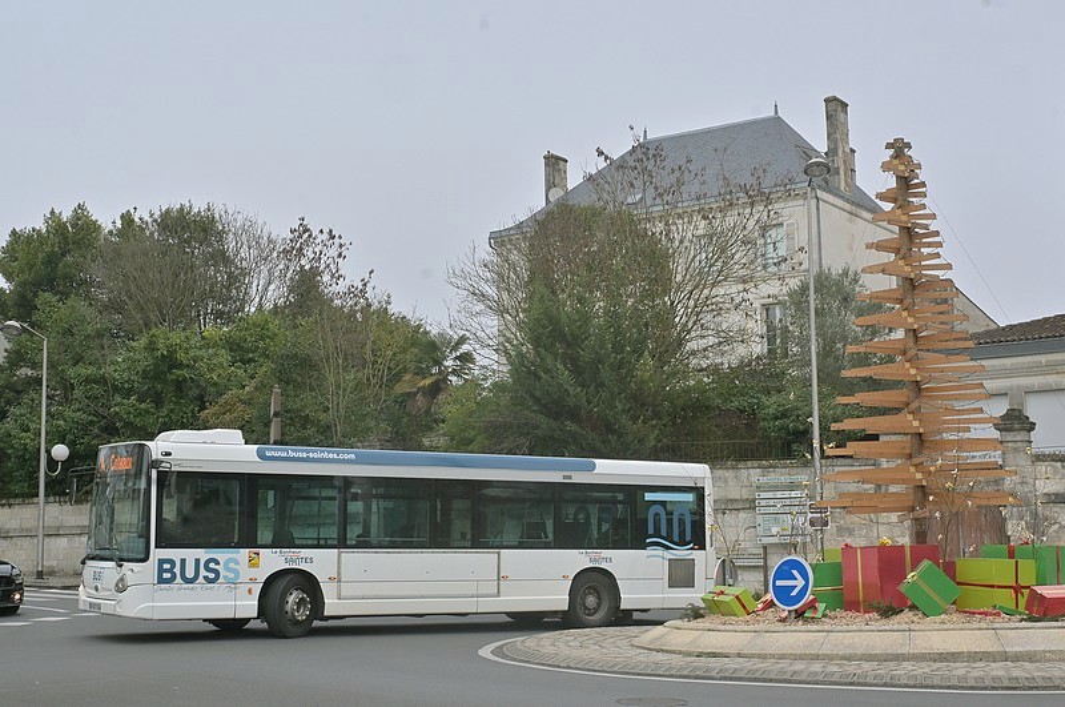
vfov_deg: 29.3
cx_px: 532
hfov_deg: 43.0
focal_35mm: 46
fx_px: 1352
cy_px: 354
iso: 500
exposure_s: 1/400
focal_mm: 30.5
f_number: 13
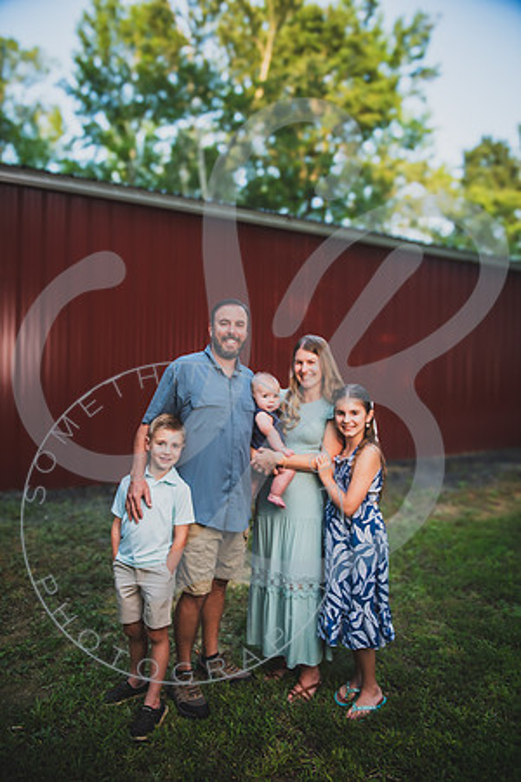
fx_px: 564
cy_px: 391
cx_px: 260
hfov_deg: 49.6
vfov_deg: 69.4
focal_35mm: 26
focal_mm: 26
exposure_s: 1/320
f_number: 3.2
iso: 100
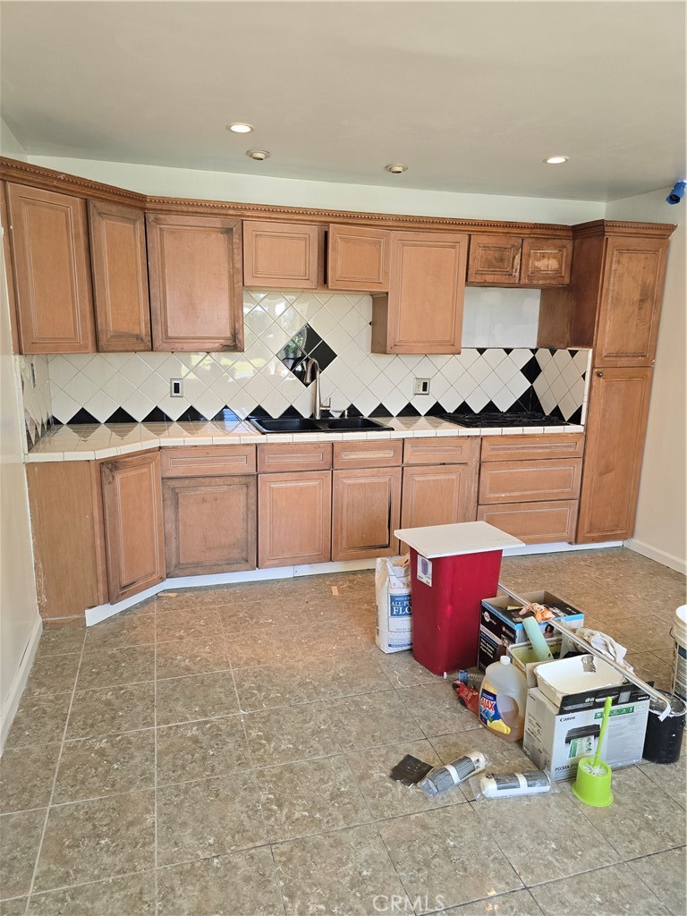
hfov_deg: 58.9
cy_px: 458
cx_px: 344
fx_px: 609
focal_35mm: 23
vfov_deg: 73.9
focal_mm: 6.3
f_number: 1.7
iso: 200
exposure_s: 1/120
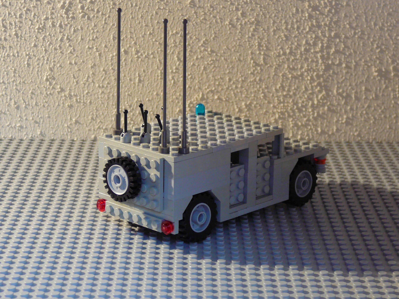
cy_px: 150
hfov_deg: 20.7
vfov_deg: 15.6
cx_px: 200
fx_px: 1095
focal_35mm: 95
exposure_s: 1/8
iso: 200
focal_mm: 14.1
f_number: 3.9
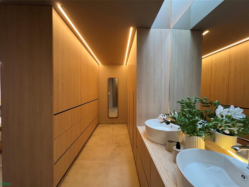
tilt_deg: -1.6
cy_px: 94
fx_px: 94
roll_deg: -0.7
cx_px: 124
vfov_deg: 89.9
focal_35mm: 13
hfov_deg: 106.2
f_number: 1.8
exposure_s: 1/60
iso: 160
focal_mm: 1.57
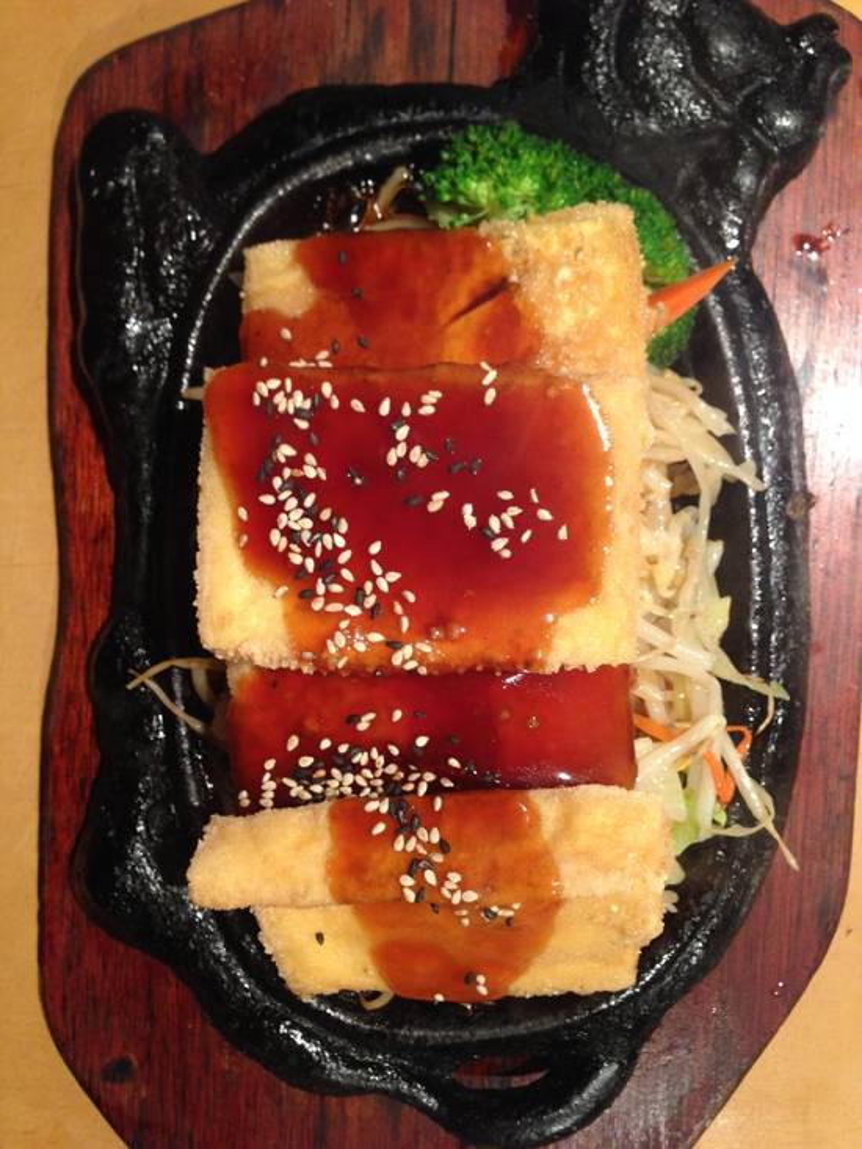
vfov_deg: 55.3
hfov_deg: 43.0
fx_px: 1095
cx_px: 431
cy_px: 574
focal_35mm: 33
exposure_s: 1/20
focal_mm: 4.12
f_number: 2.4
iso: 125
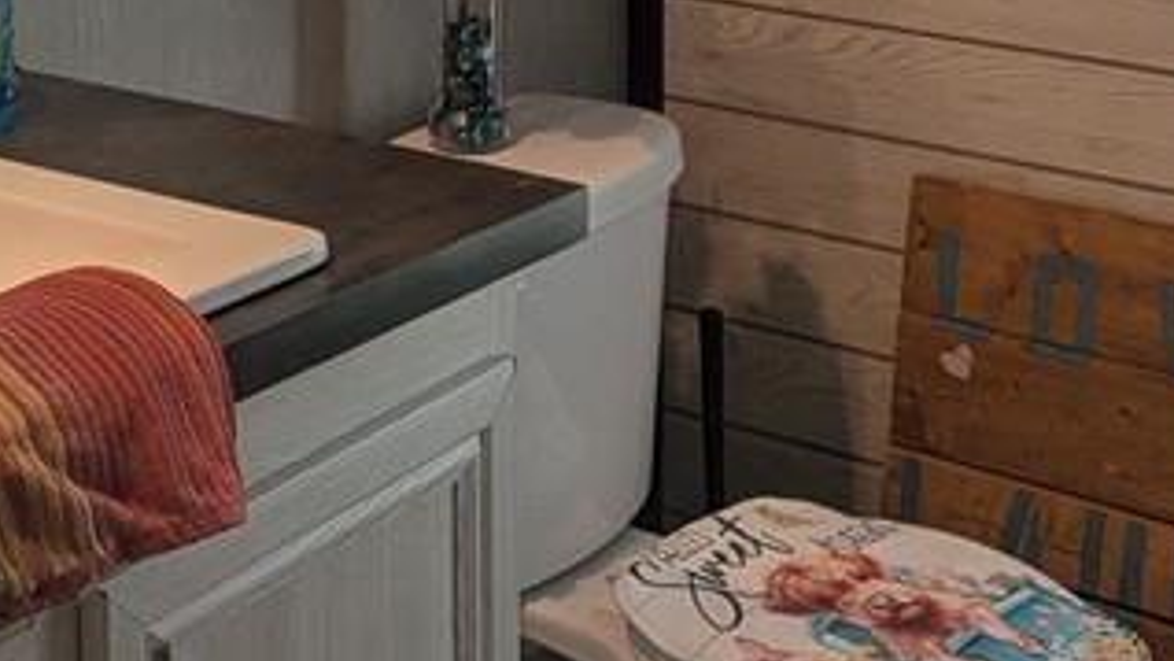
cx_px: 452
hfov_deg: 25.2
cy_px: -306
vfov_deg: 13.6
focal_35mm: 84
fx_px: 2615
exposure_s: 1/120
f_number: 1.85
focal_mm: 6.81
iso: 42
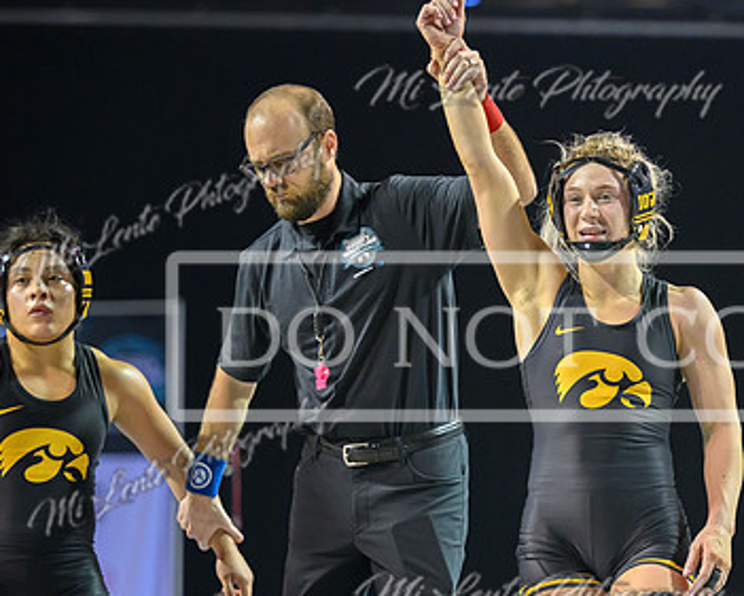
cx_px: 567
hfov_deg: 9.6
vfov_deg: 7.7
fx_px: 4405
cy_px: 346
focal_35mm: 200
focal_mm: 120
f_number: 2.8
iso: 5000
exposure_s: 1/800
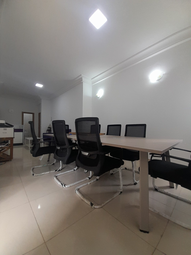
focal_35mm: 13
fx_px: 96
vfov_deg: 106.2
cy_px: 128
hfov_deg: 89.9
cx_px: 96
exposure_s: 1/40
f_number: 2.2
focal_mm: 1.13
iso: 100
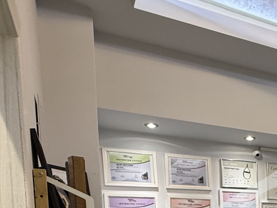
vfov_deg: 26.9
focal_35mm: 46
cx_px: 311
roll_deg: +0.7
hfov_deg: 34.9
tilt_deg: -3.6
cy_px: 265
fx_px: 368
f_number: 2.2
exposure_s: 1/50
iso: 250
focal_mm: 2.22
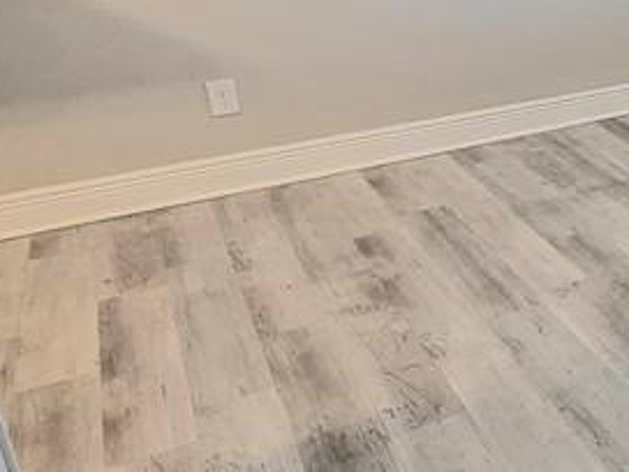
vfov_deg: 29.0
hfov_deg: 27.1
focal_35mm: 49
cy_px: 93
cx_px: 946
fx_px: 890
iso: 160
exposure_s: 1/60.2
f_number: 2.2
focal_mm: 1.74
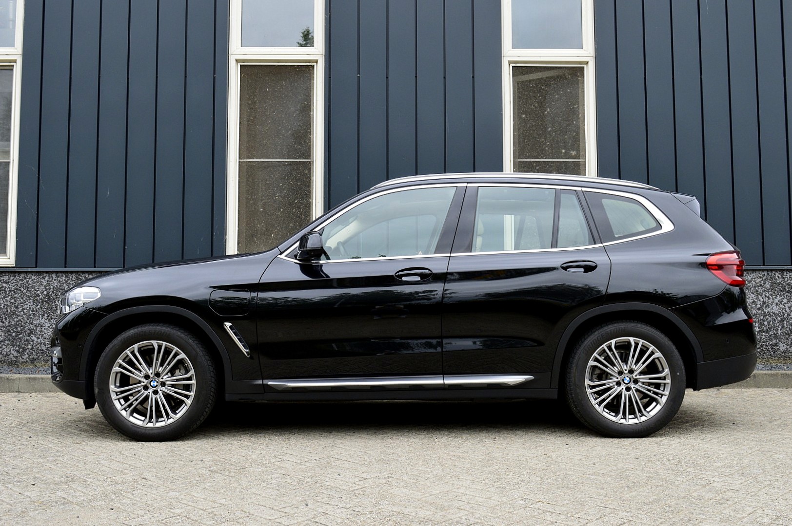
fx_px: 791
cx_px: 396
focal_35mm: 36
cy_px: 263
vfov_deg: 36.8
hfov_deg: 53.2
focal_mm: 24
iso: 400
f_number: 10
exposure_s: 1/200
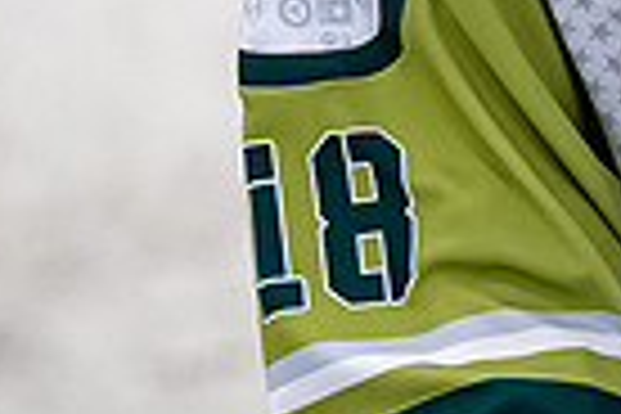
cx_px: 520
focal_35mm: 1590
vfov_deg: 0.9
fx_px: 27425
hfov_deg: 1.3
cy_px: -596
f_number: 3.2
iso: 2000
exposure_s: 1/800
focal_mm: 200
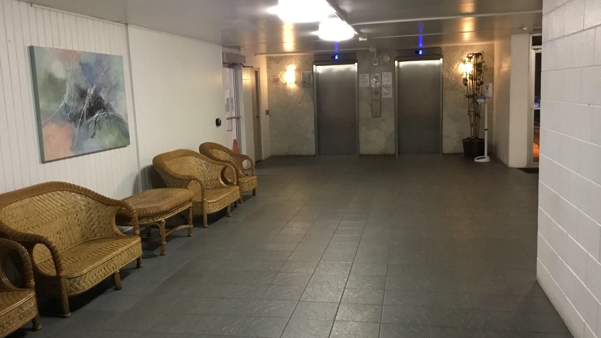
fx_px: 542
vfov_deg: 34.7
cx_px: 299
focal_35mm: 34
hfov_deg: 58.0
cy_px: 171
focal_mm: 3.3
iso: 200
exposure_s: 1/17
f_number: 2.4
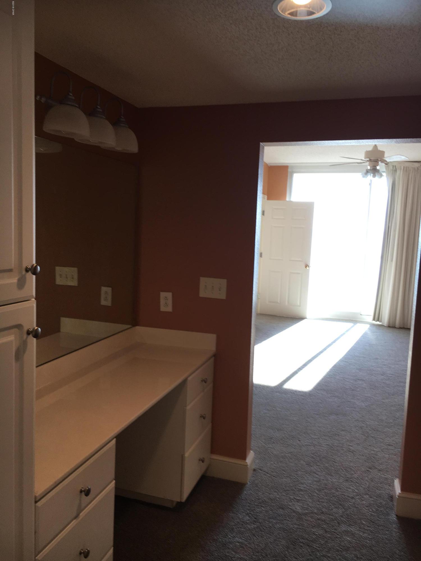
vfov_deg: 61.7
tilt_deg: -5.3
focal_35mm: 29
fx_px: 470
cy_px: 280
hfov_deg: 48.2
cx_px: 210
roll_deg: -1.6
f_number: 2.2
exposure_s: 1/40
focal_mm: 4.15
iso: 25
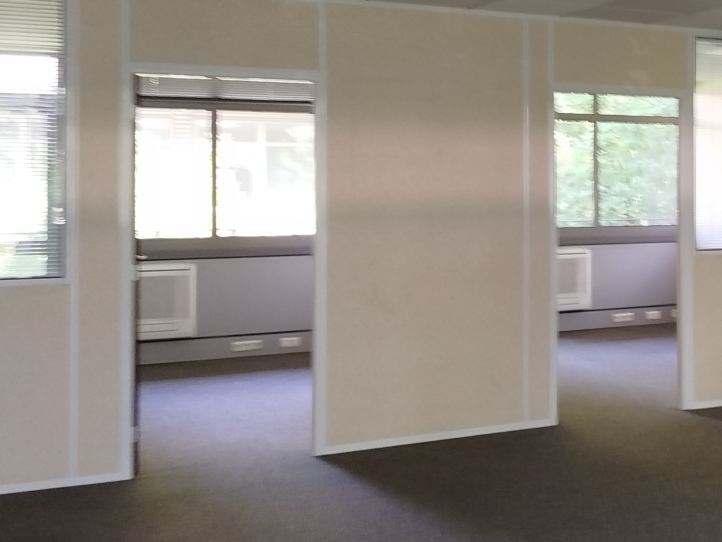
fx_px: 1147
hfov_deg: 33.0
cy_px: 163
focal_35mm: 55
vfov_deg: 26.3
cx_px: 661
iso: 250
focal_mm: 5.31
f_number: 1.7
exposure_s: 1/33
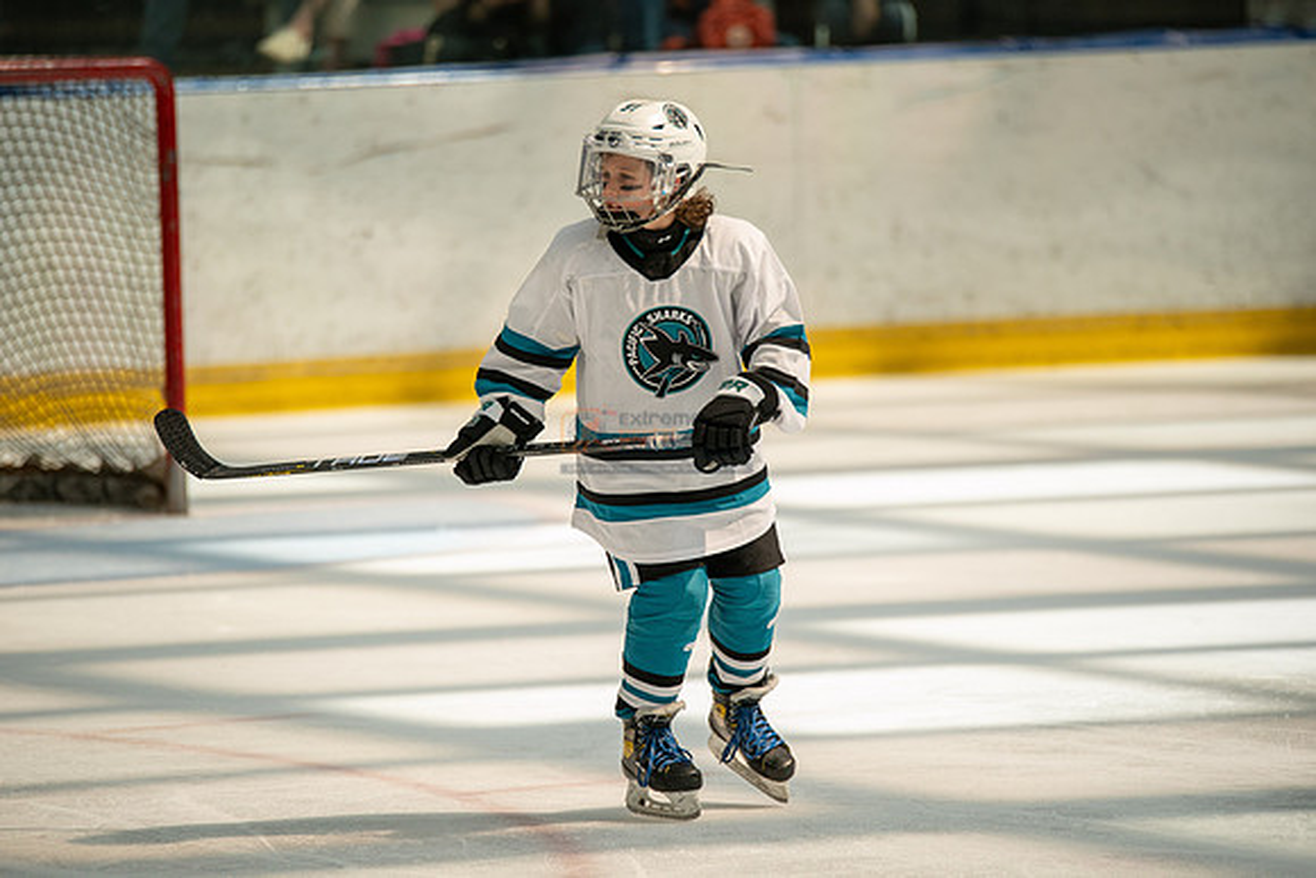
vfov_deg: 4.6
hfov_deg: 6.9
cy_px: 439
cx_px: 658
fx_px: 10969
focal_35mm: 300
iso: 1600
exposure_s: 1/5000
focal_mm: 300
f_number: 3.2
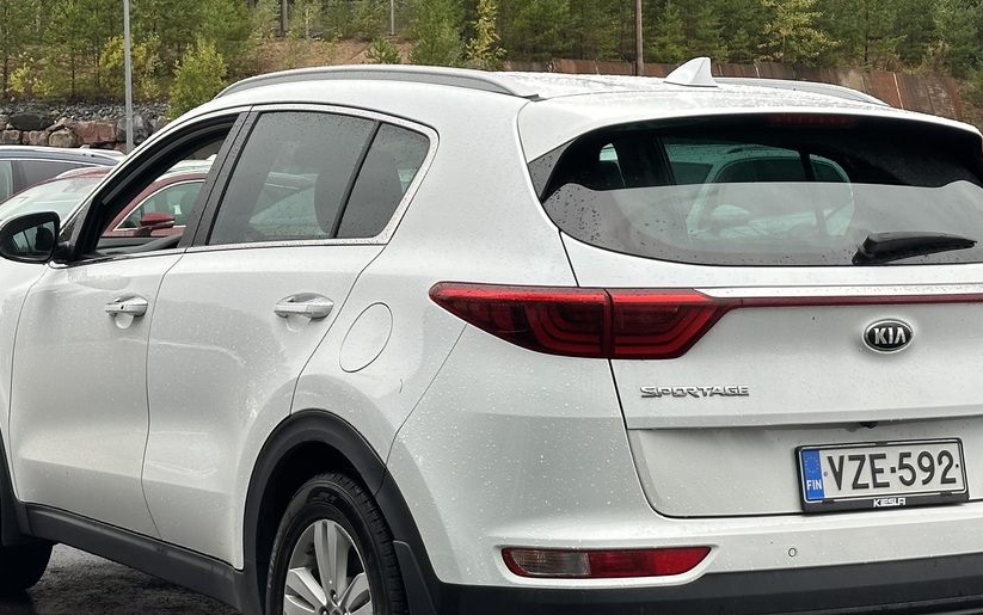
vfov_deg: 14.7
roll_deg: +0.5
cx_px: 515
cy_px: 312
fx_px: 2385
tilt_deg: -3.8
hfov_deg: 23.3
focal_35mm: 89
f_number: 1.78
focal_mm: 6.86
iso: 50
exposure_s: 1/236
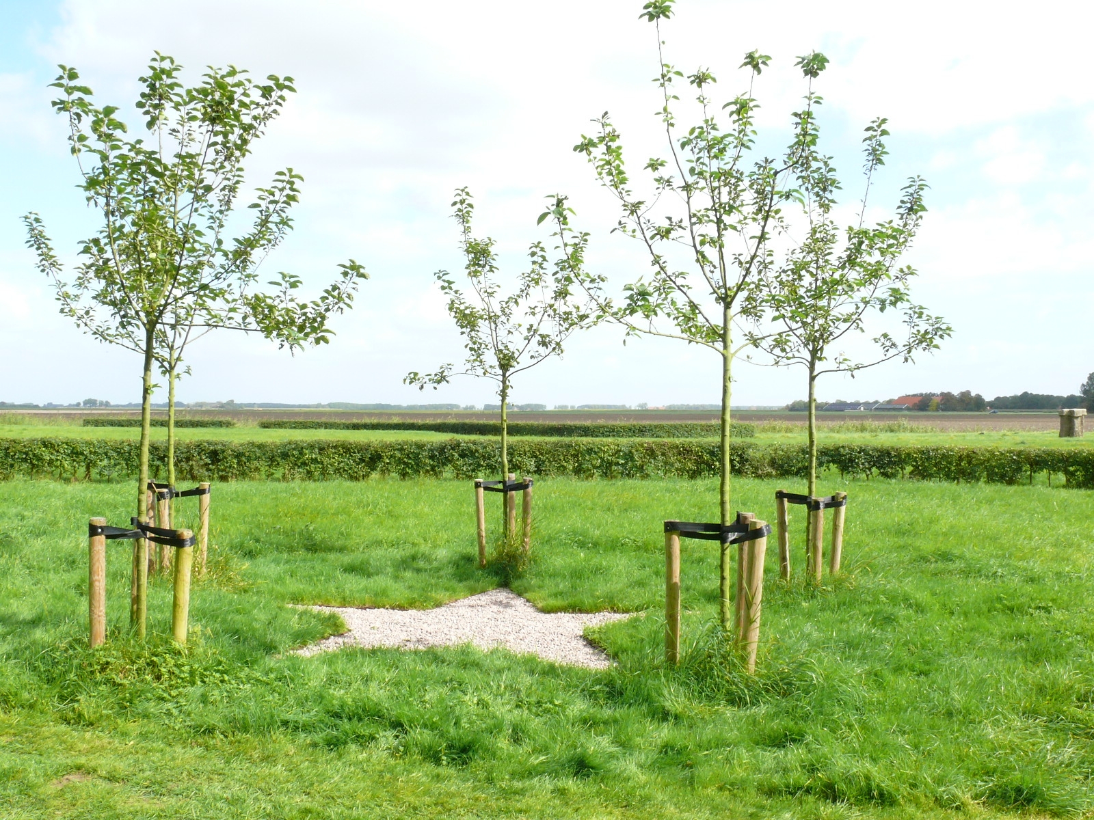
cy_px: 410
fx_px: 1106
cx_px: 547
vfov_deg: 40.7
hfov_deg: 52.6
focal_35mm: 35
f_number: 11
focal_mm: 7.4
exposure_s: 1/50
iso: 100
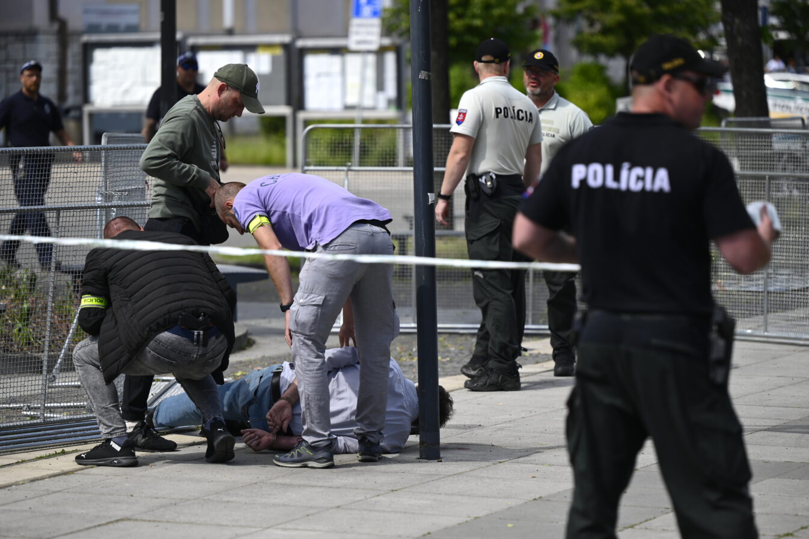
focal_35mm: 154
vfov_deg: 8.9
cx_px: 418
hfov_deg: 13.3
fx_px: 3460
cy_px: 295
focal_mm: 135
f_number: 2.8
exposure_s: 1/400
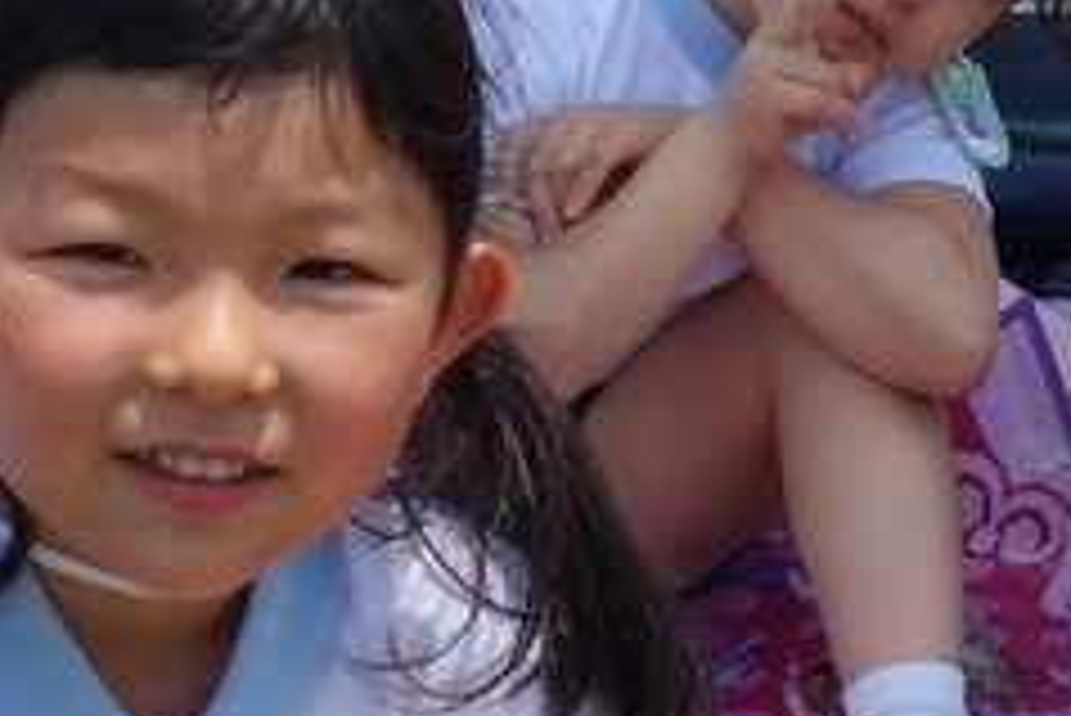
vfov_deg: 9.7
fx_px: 4197
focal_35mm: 141
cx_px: 1611
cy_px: 279
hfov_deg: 13.7
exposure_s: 1/500
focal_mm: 10.4
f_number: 5.6
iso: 125
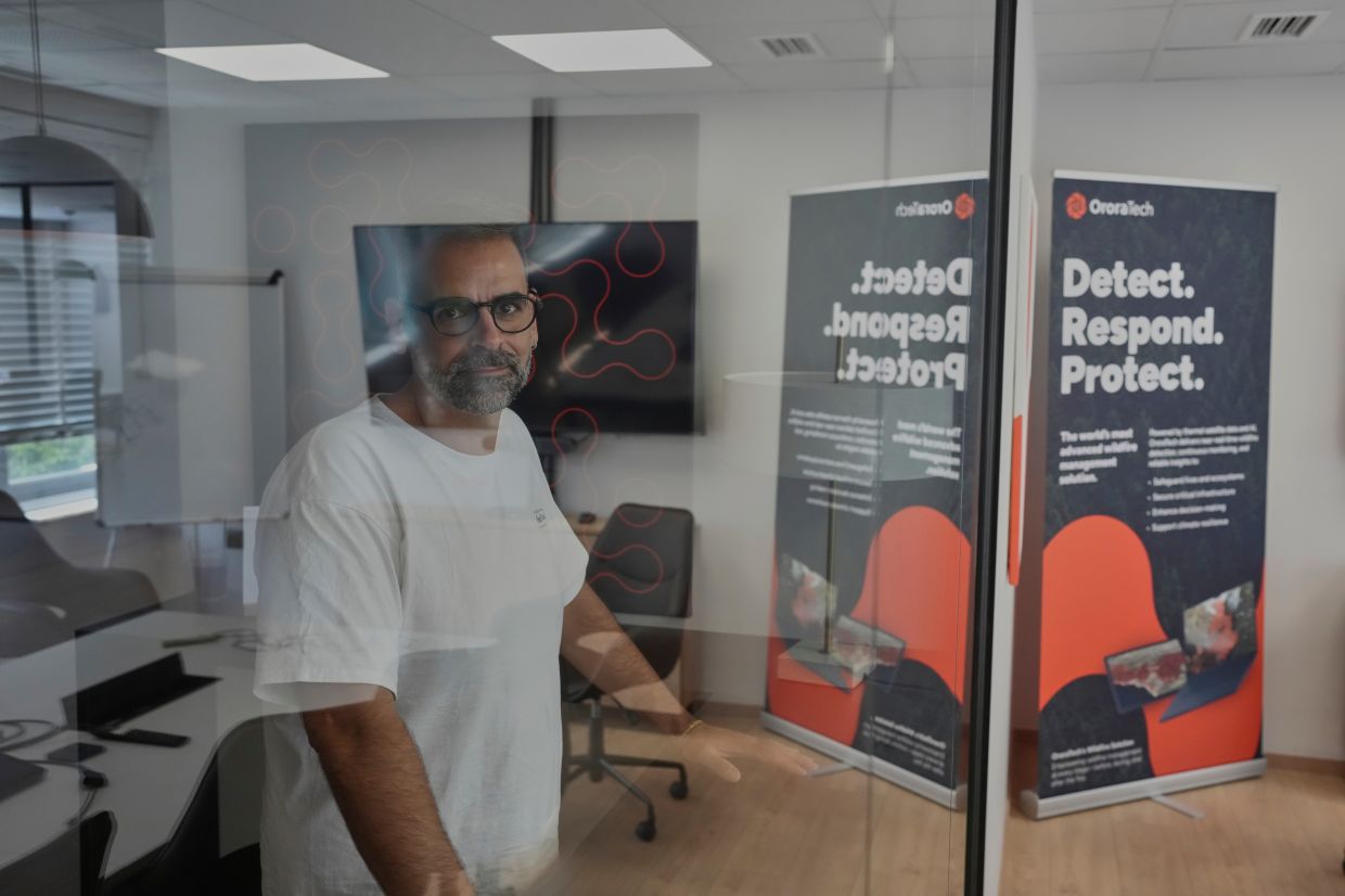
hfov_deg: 54.4
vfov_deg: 37.8
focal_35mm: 35
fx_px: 1307
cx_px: 672
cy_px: 448
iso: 3200
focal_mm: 35
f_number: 4
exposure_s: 1/400
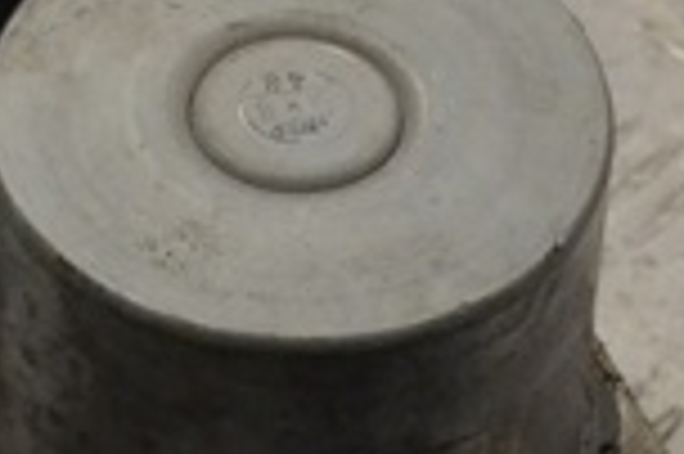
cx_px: 130
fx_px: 5392
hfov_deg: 7.2
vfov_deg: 4.8
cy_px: 490
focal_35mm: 284
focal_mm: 45
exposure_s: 1/320
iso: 3200
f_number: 9
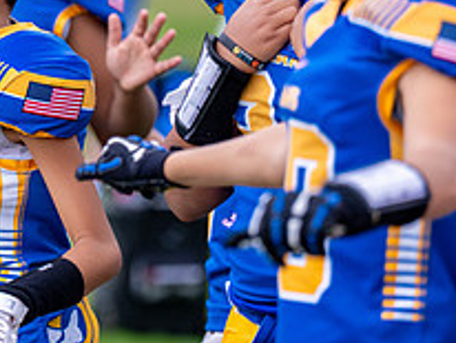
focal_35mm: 451
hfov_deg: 4.4
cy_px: 63
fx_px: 5948
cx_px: -73
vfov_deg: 3.3
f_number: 2.8
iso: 500
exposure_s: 1/1250
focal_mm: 144
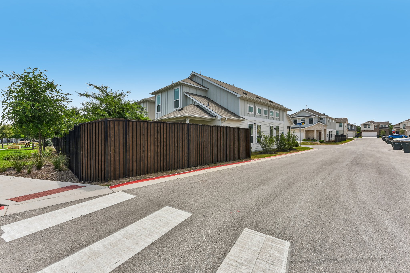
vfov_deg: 81.2
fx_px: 159
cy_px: 136
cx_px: 205
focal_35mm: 14
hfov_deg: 104.3
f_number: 8
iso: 100
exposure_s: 1/400
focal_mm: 14
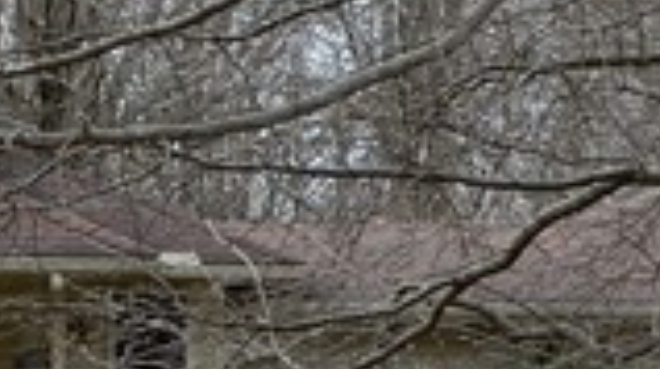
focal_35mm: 295
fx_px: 5157
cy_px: 207
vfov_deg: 4.1
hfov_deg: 7.2
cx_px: -428
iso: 80
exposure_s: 1/200
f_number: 4
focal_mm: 7.5
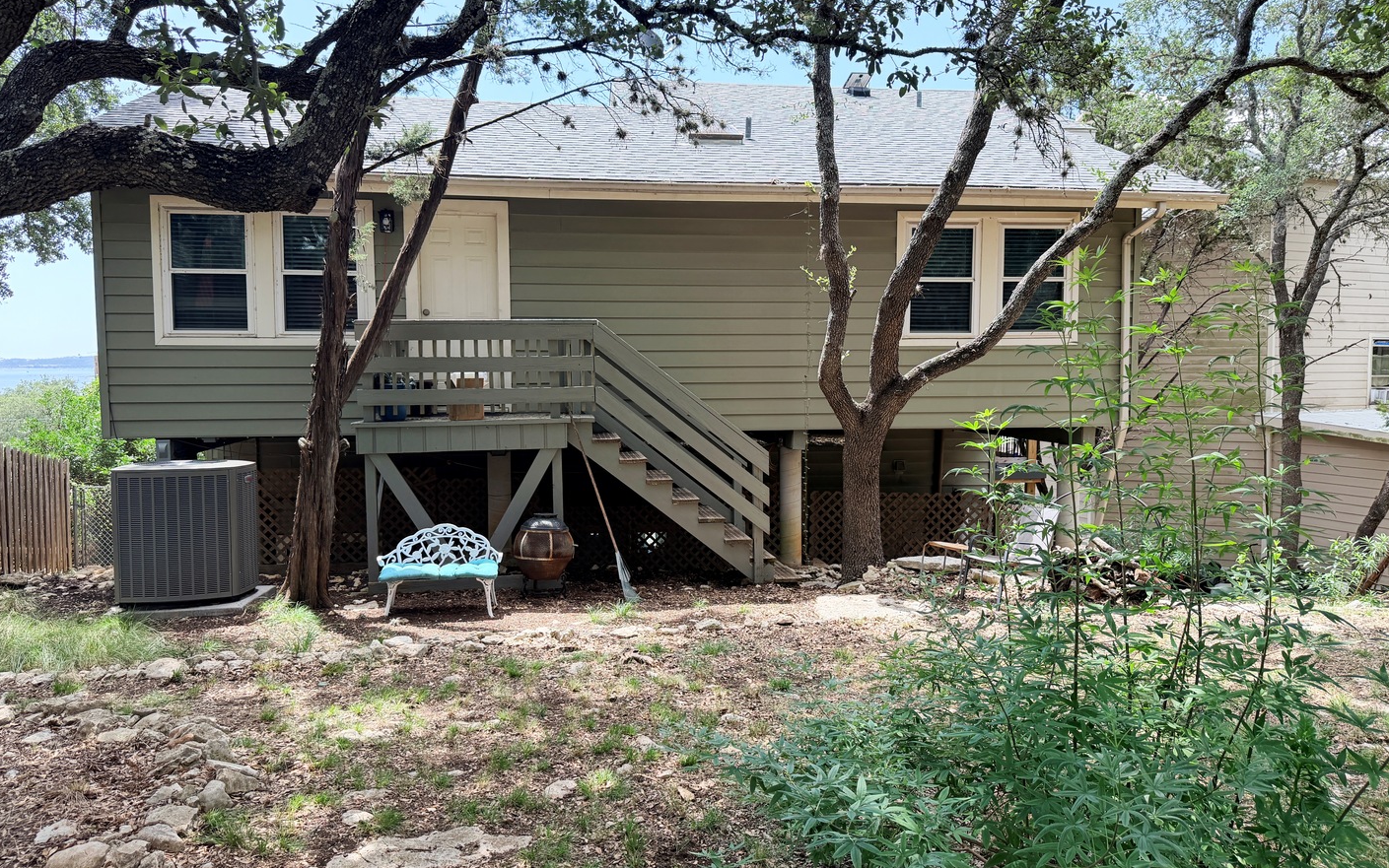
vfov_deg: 47.6
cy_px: 424
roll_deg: -0.1
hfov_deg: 70.4
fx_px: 984
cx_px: 689
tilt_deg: -4.2
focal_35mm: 26
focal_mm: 6.76
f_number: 1.78
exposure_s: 1/1075
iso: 100
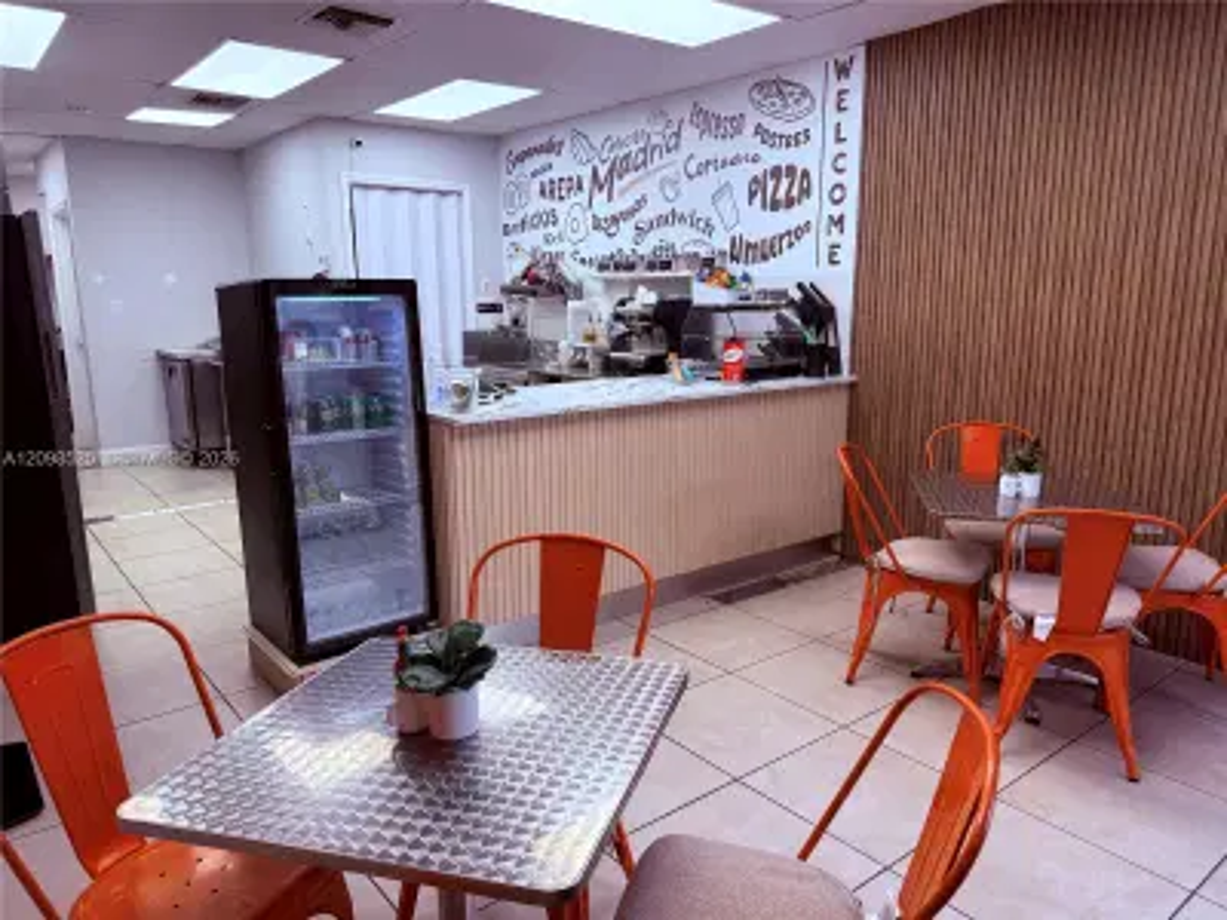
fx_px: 851
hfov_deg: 71.6
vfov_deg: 56.8
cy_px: 460
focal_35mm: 24
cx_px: 614
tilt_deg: -10.9
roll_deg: +0.2
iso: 64
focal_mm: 6.76
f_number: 1.78
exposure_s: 1/120
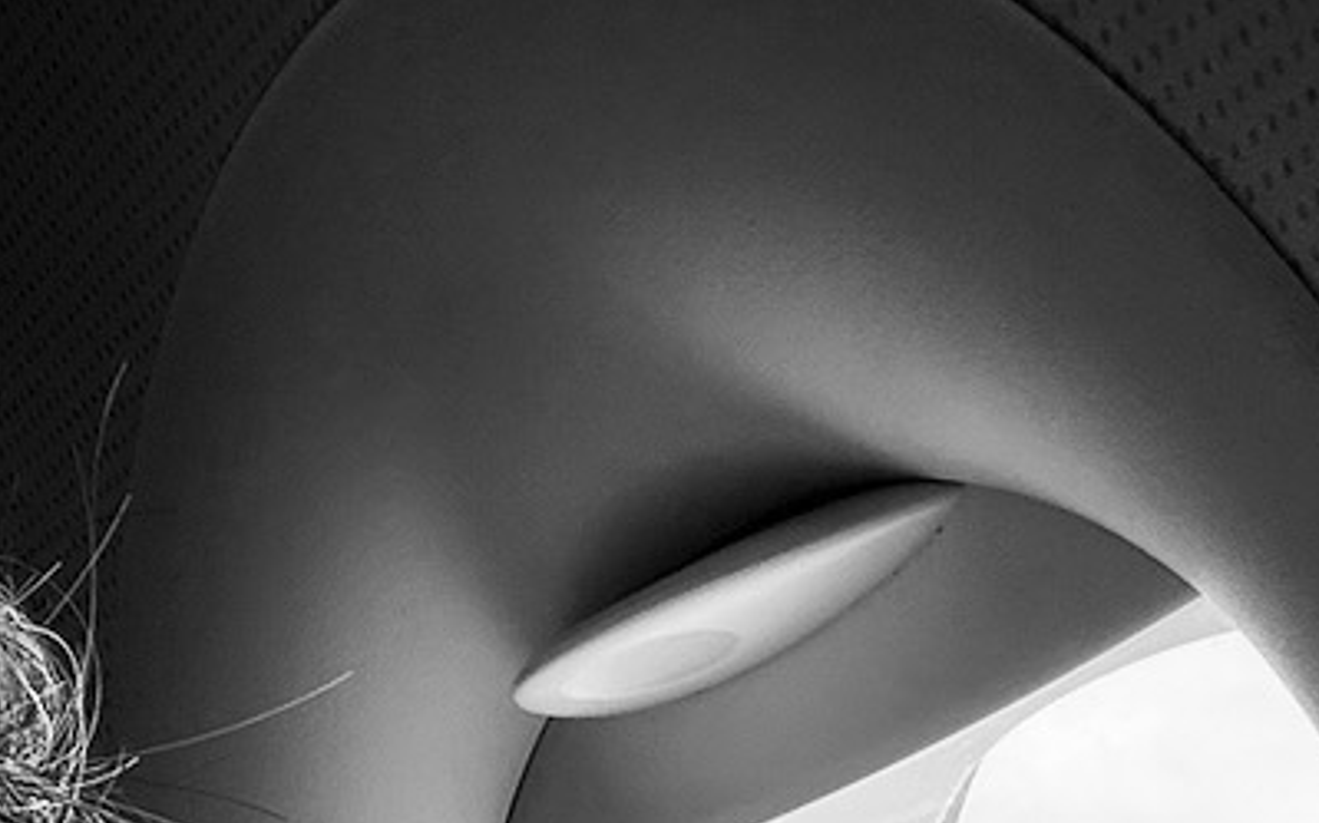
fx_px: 3665
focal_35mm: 102
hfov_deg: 20.4
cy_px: 2003
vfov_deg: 10.8
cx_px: 549
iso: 80
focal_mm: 2.71
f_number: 1.9
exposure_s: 1/183
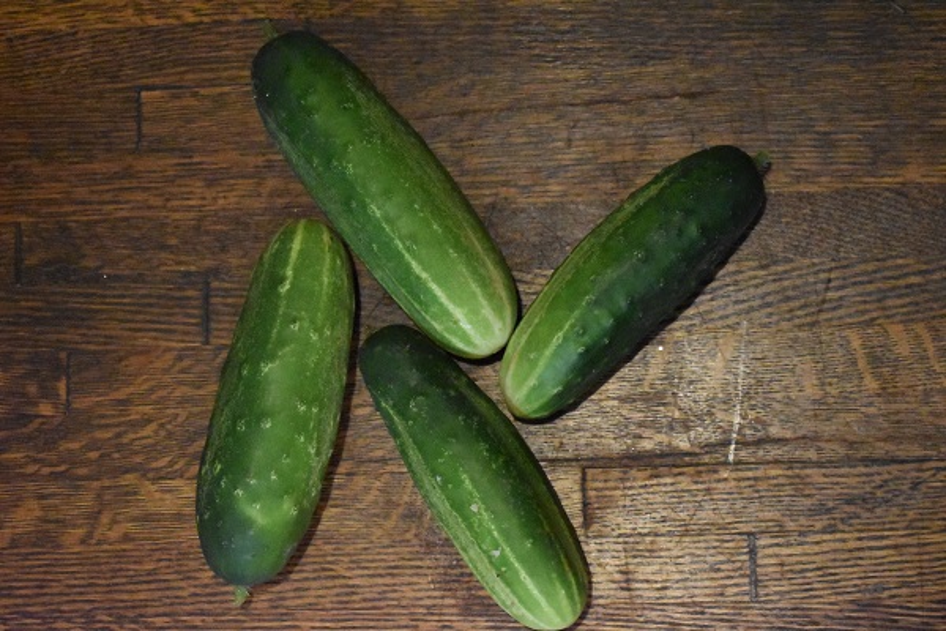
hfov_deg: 24.6
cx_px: 473
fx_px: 2168
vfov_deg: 16.6
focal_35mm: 82
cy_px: 316
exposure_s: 1/125
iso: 12800
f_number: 5.6
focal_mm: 55
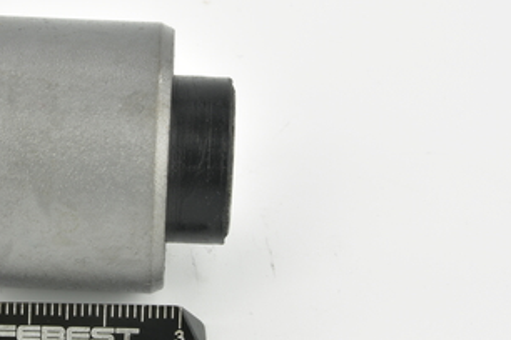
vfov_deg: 9.7
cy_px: 158
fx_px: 2001
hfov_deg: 14.5
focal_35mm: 141
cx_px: 115
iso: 64
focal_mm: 60
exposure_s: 1/2.5
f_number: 29
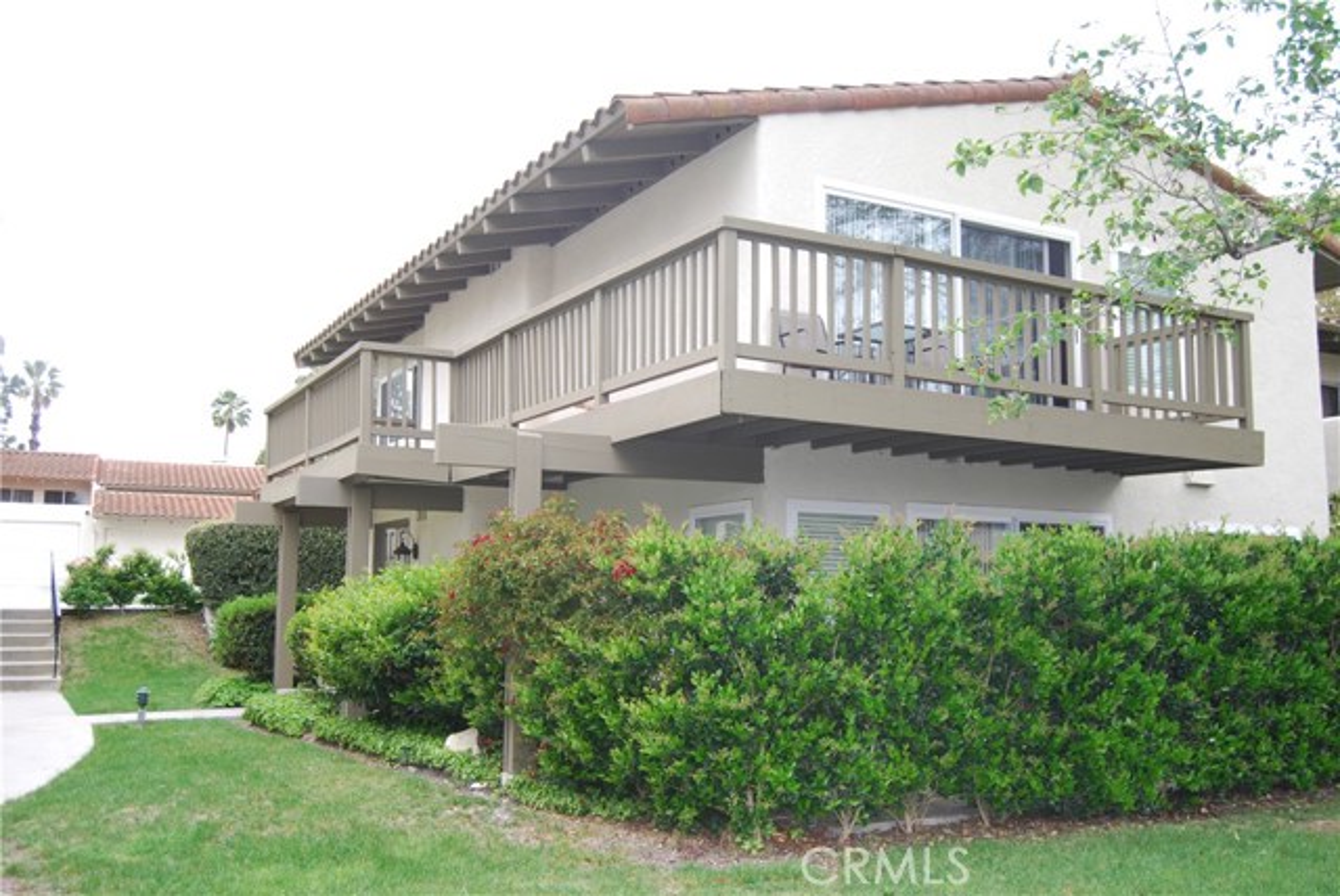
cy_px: 448
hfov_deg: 55.1
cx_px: 670
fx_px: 1285
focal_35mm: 34
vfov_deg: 38.4
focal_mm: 23
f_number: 3.8
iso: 200
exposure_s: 1/80
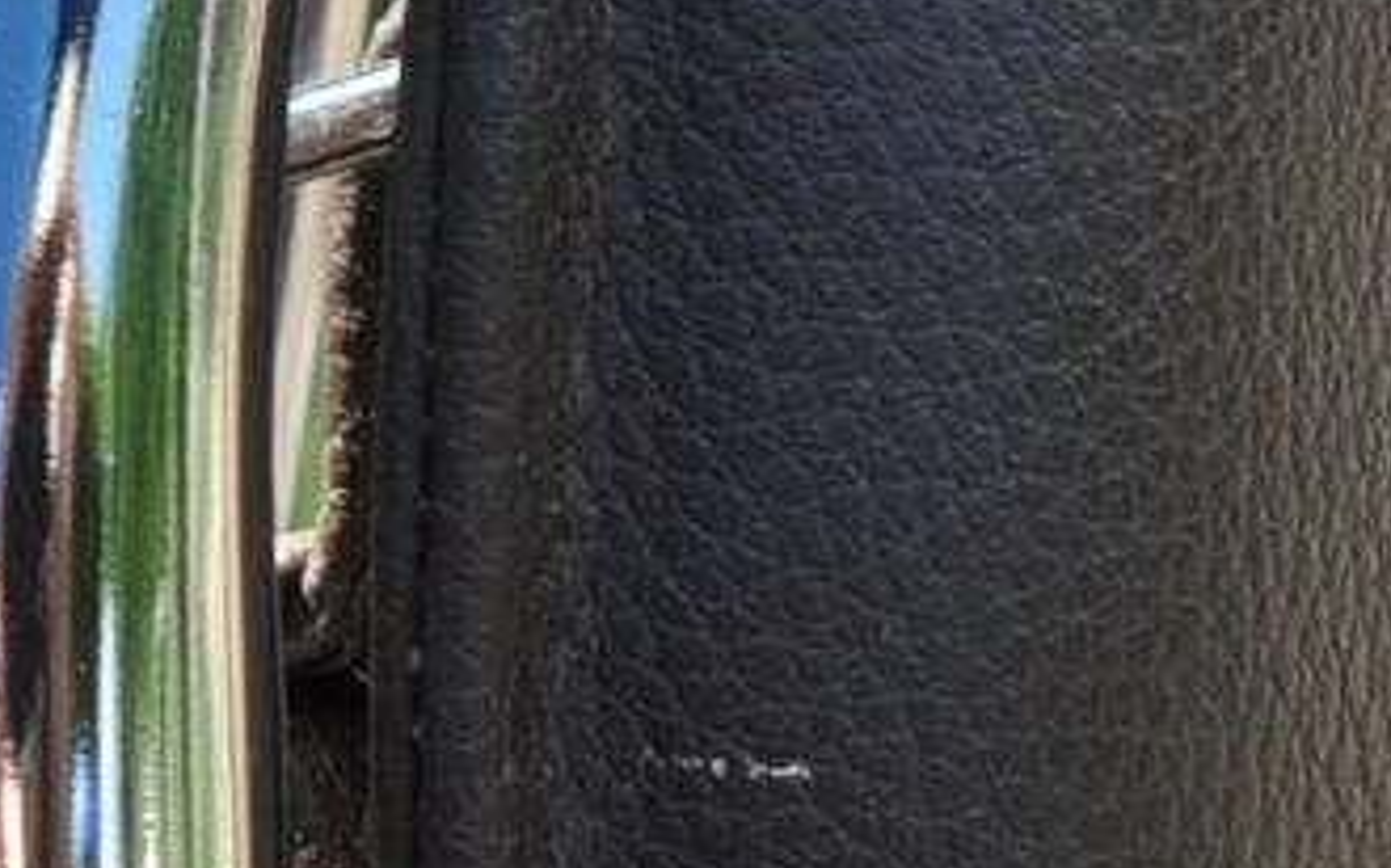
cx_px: -194
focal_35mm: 208
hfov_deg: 9.9
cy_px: 889
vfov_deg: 6.3
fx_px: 7894
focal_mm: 21
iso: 250
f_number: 11
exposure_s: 1/125
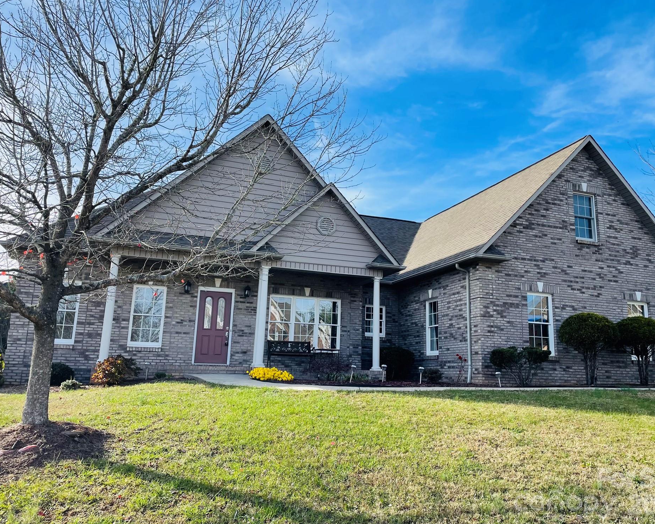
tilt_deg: +13.5
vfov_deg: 51.5
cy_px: 263
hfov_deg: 62.1
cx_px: 352
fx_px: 543
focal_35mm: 28
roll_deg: -0.7
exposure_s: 1/1689
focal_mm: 4.2
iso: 32
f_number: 1.6
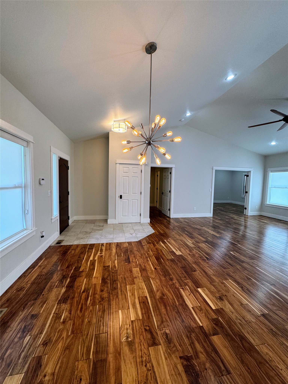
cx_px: 144
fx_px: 155
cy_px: 192
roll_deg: -0.7
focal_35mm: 14
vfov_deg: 102.1
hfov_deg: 85.7
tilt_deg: -4.1
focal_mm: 2.22
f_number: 2.2
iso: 200
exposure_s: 1/120
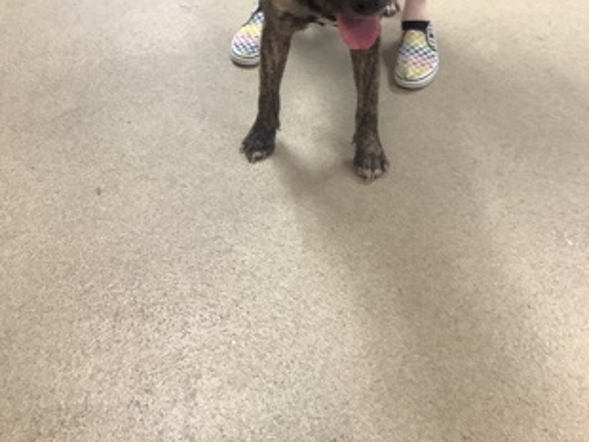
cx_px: 295
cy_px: 82
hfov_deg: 44.8
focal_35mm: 42
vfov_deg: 33.3
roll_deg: +1.9
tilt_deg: -30.8
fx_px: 715
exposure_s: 1/50
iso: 125
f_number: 2.4
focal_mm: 3.3
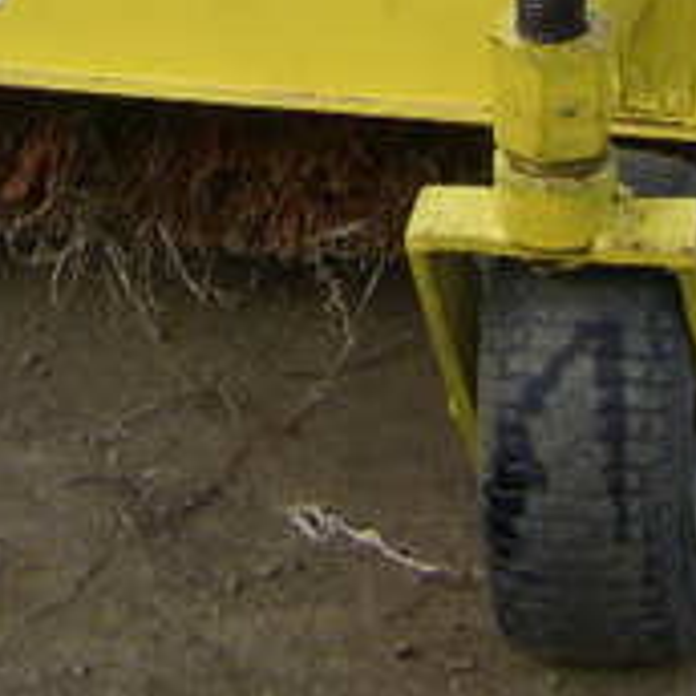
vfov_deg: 10.9
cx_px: 89
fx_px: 3549
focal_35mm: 156
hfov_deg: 11.1
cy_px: -223
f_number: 3.5
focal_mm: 6.3
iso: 64
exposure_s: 1/200
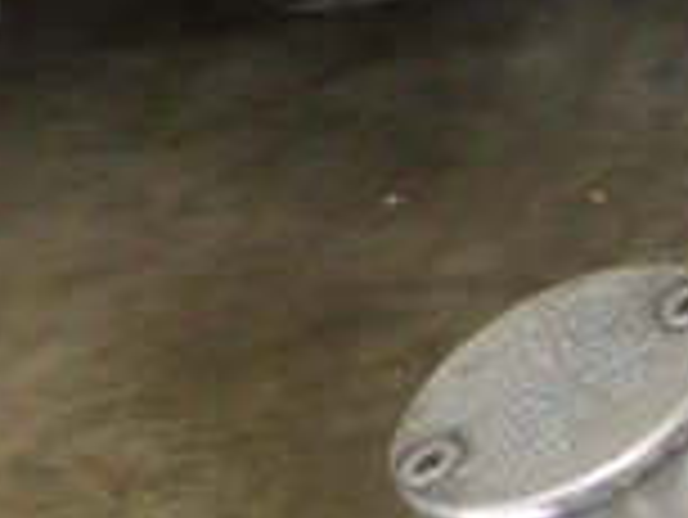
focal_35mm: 120
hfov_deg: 12.5
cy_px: 329
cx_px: 1691
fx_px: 2387
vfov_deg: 12.4
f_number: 2.8
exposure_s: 1/30
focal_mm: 4.1
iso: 240
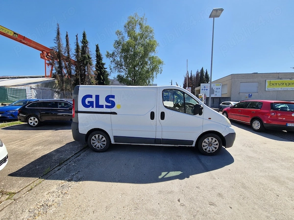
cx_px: 147
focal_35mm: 13
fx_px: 110
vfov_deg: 89.9
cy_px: 110
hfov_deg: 106.2
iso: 50
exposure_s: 1/2080
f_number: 2.2
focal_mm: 2.2
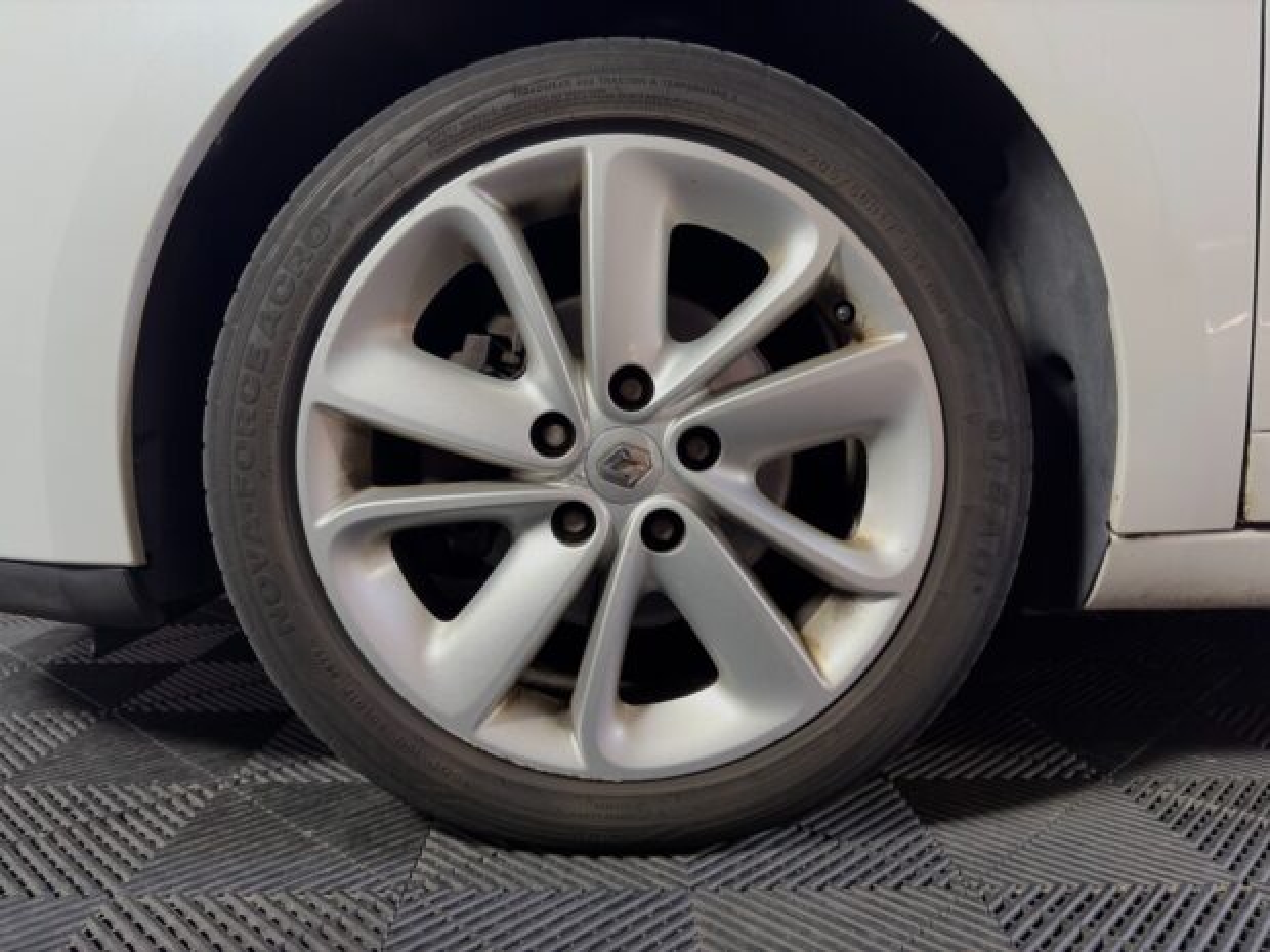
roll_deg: +0.2
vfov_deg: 53.1
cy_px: 476
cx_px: 635
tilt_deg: -4.5
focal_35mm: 26
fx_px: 954
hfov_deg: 67.3
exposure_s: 1/50
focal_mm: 5.96
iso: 125
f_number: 1.6
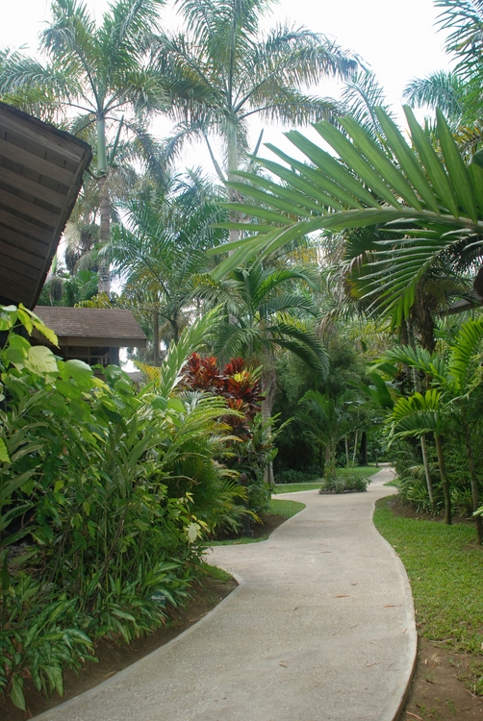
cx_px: 242
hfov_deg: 40.1
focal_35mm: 33
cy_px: 360
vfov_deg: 57.2
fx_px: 662
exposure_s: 1/125
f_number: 3.8
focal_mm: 22
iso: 180
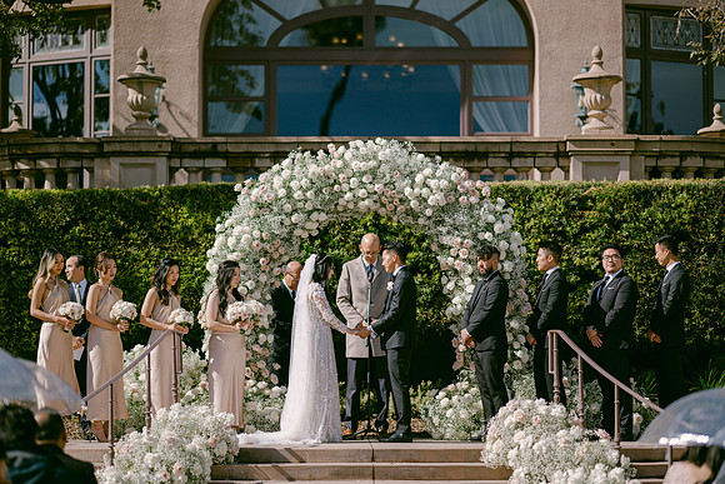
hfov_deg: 19.1
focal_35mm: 107
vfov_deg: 12.8
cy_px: 242
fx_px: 2157
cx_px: 362
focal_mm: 105
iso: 200
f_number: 1.4
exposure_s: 1/12800
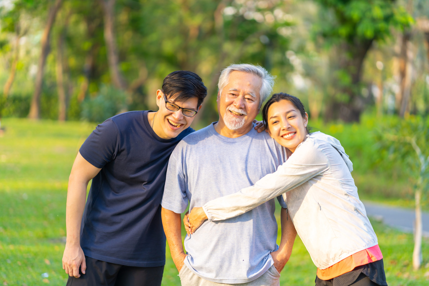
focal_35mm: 85
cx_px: 214
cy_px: 143
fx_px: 1013
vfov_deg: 16.1
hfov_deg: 23.9
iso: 125
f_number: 1.8
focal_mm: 85
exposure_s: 1/400
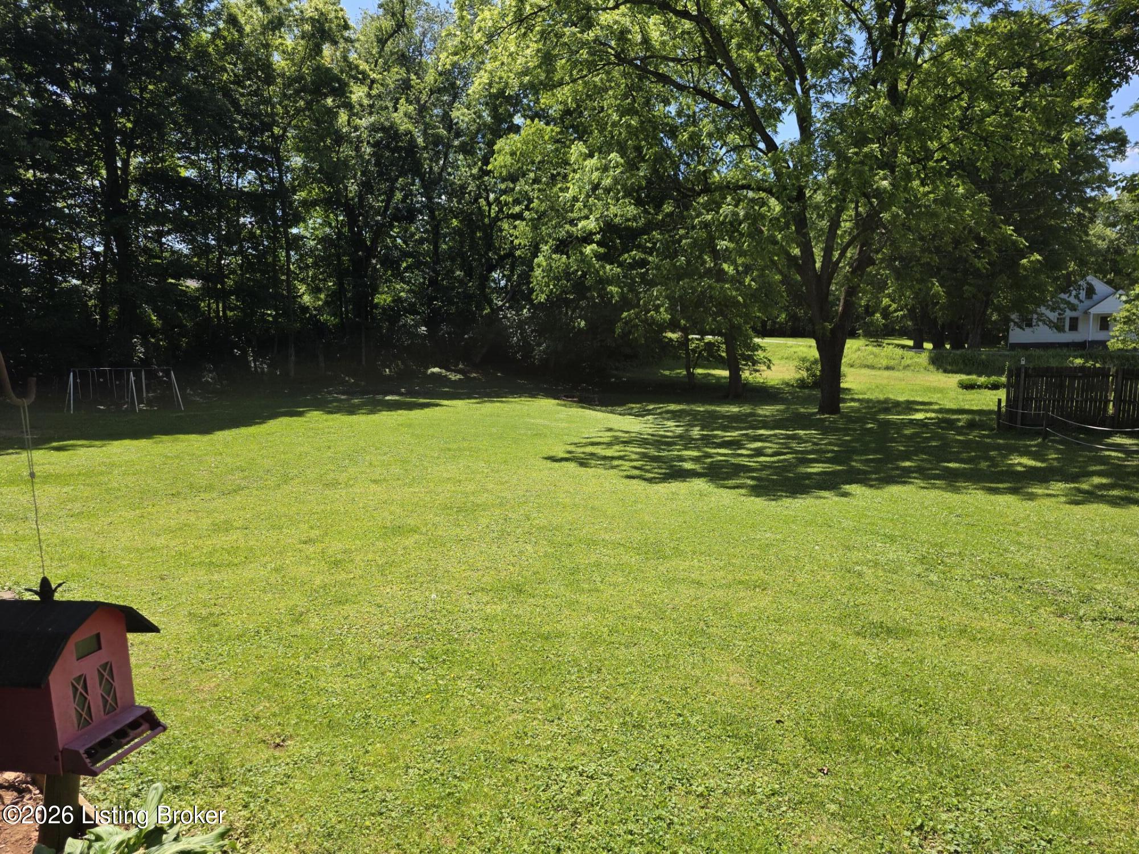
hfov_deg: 73.9
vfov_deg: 58.9
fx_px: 757
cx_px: 570
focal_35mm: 23
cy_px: 427
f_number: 1.7
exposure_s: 1/3264
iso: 80
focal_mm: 6.25
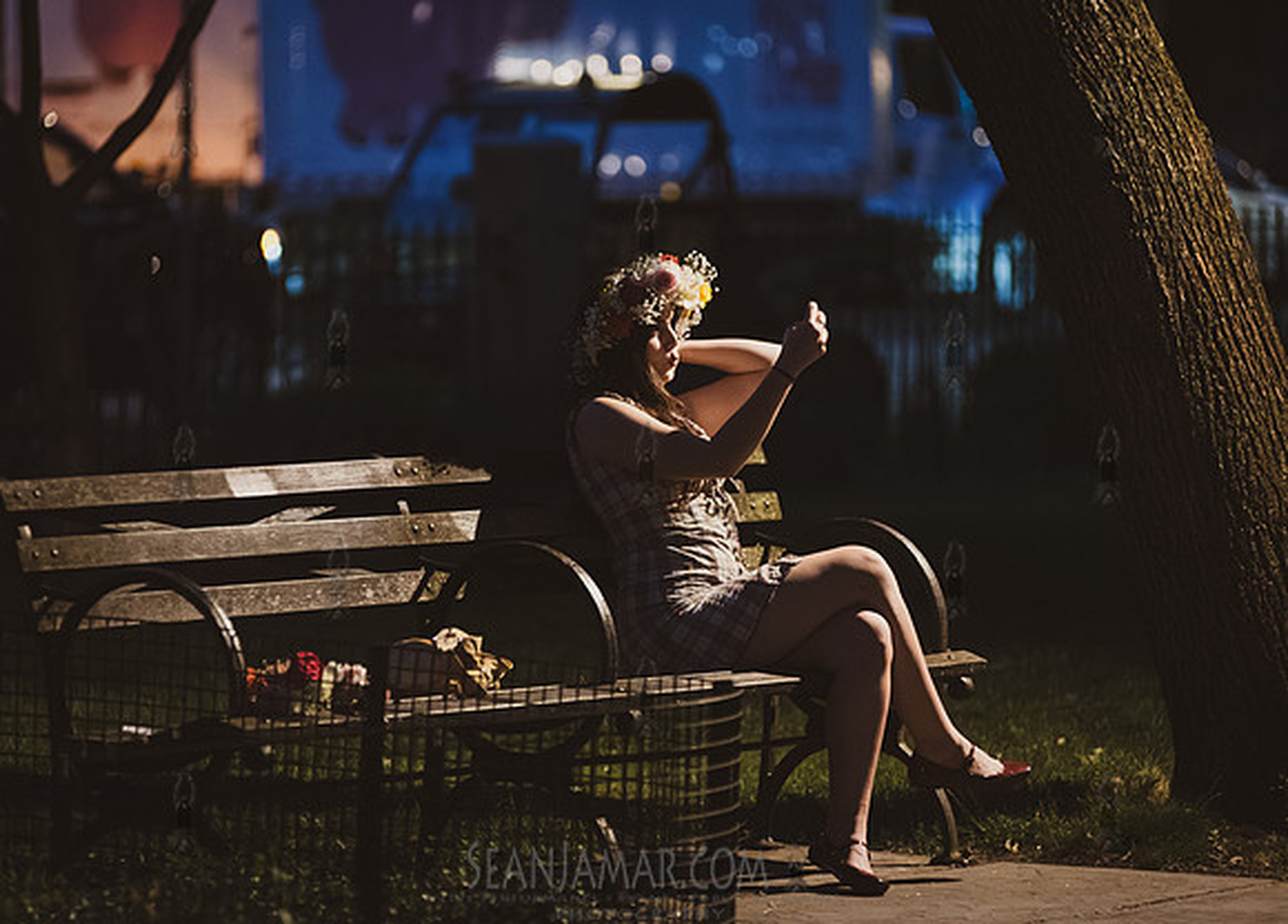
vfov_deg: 6.9
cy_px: 429
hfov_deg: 9.7
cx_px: 547
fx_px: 7620
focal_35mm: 208
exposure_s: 1/160
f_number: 3.2
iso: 6400
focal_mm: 185
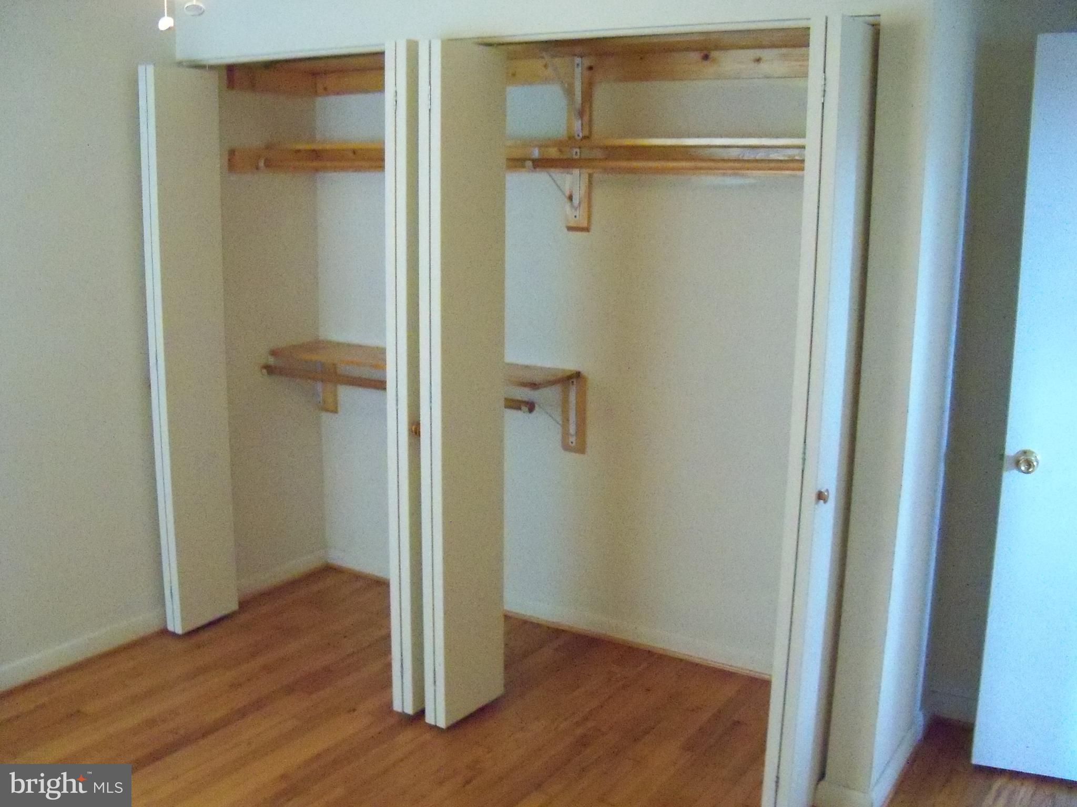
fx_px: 1089
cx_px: 538
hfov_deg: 52.6
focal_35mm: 35
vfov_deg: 40.7
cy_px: 404
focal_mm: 6.2
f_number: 3.5
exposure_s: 1/15
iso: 1600
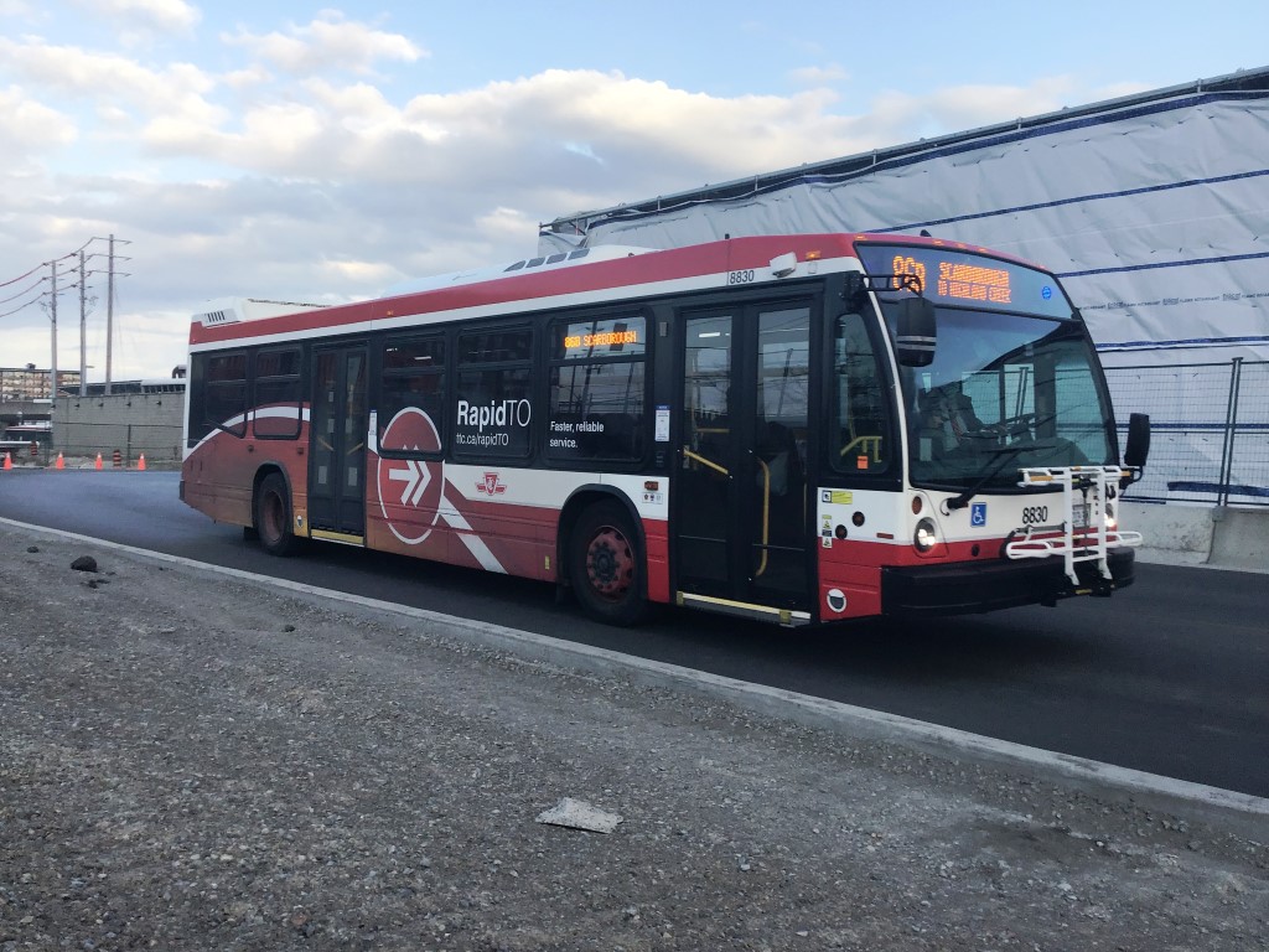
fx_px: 1136
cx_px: 634
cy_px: 476
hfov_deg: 58.4
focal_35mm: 31
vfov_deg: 45.4
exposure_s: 1/348
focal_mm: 3.3
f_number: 2.4
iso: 25
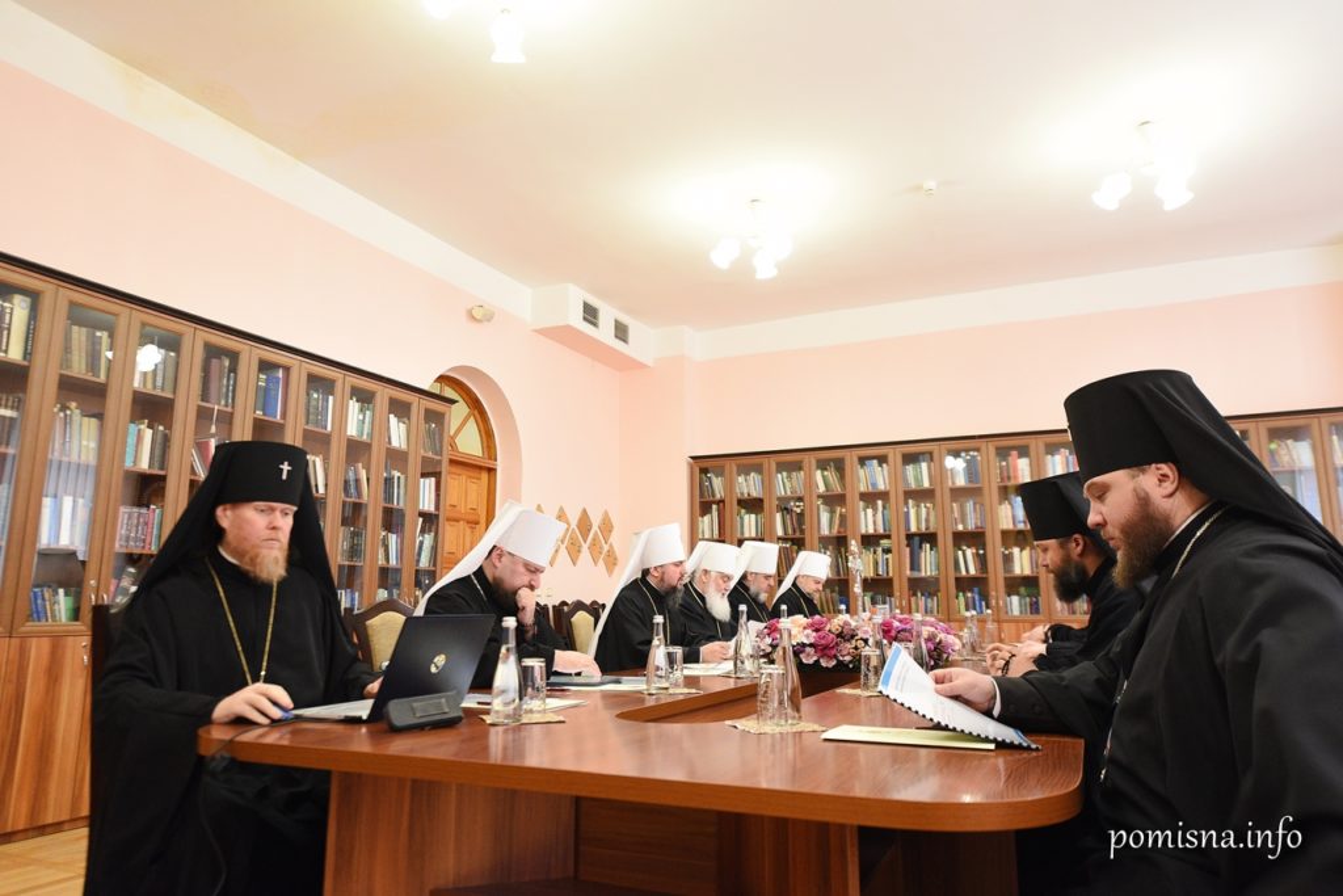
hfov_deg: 73.7
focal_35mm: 24
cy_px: 448
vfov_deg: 53.1
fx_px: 895
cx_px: 672
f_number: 2.8
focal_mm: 24
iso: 3200
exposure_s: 1/80
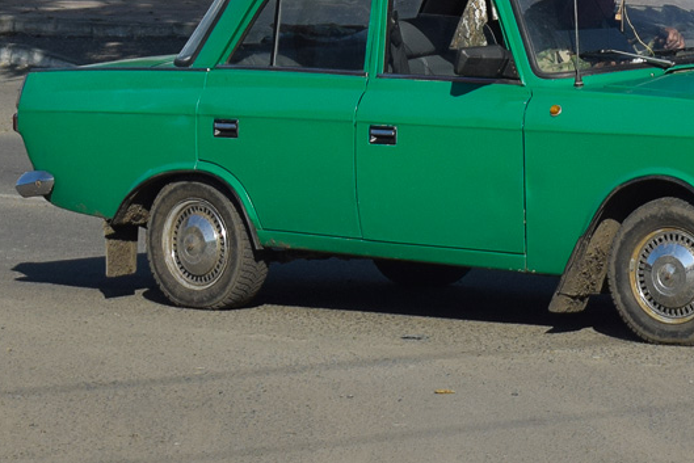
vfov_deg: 7.3
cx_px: 602
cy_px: -43
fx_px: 3608
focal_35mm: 187
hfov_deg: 10.9
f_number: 7.1
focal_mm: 55
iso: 200
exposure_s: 1/1250
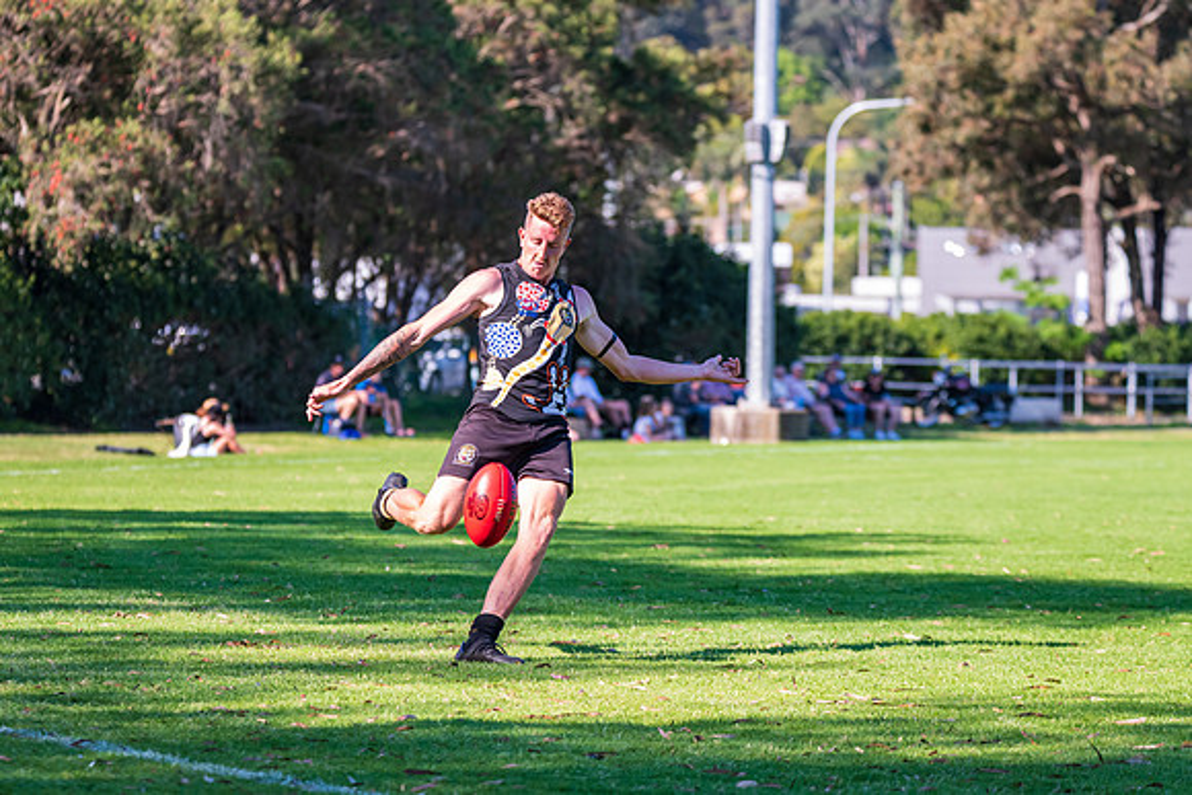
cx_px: 542
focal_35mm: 207
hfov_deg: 9.9
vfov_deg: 6.6
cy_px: 362
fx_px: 6859
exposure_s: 1/1250
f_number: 6.3
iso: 800
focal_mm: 190
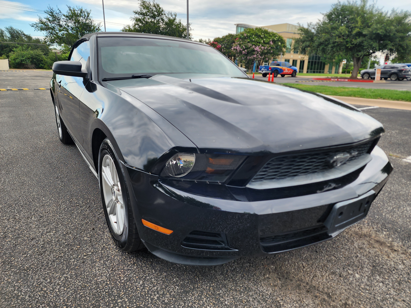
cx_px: 206
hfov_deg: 73.9
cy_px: 154
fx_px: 273
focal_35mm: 23
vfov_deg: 58.9
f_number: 1.8
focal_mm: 6.4
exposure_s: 1/180
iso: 20
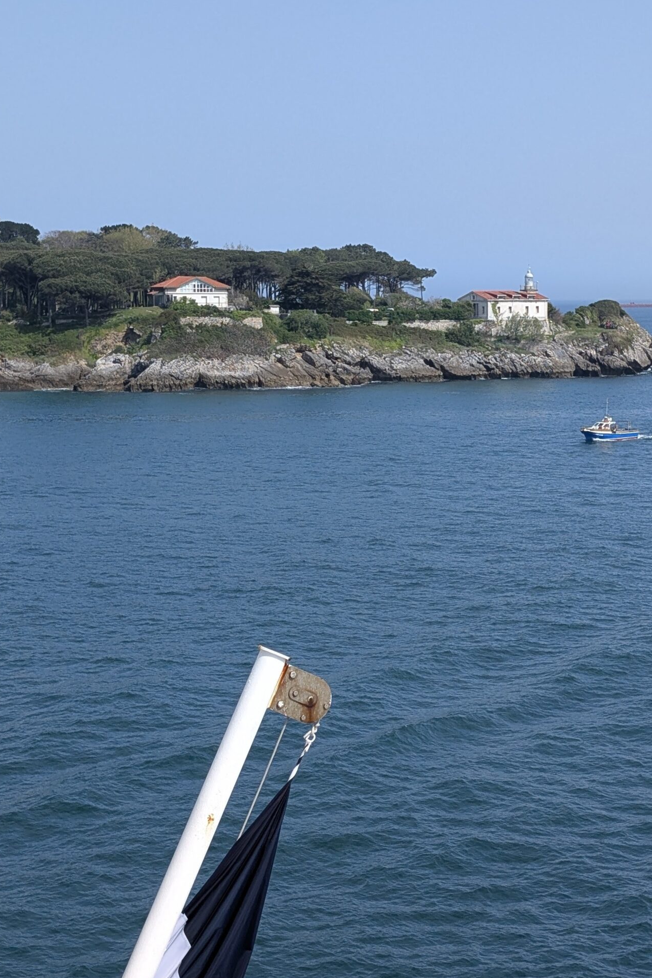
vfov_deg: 29.7
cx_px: 368
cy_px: 489
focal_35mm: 68
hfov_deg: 20.0
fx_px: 1847
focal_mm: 6.9
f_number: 1.68
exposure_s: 1/1129
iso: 19
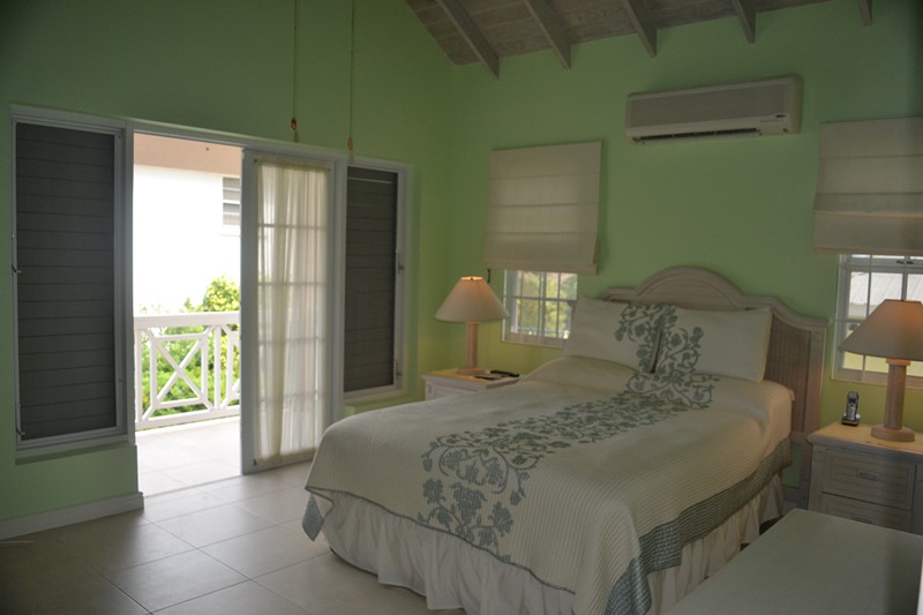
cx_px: 462
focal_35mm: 27
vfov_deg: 47.9
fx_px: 692
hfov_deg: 67.4
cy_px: 308
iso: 360
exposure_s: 1/125
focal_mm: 18
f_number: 4
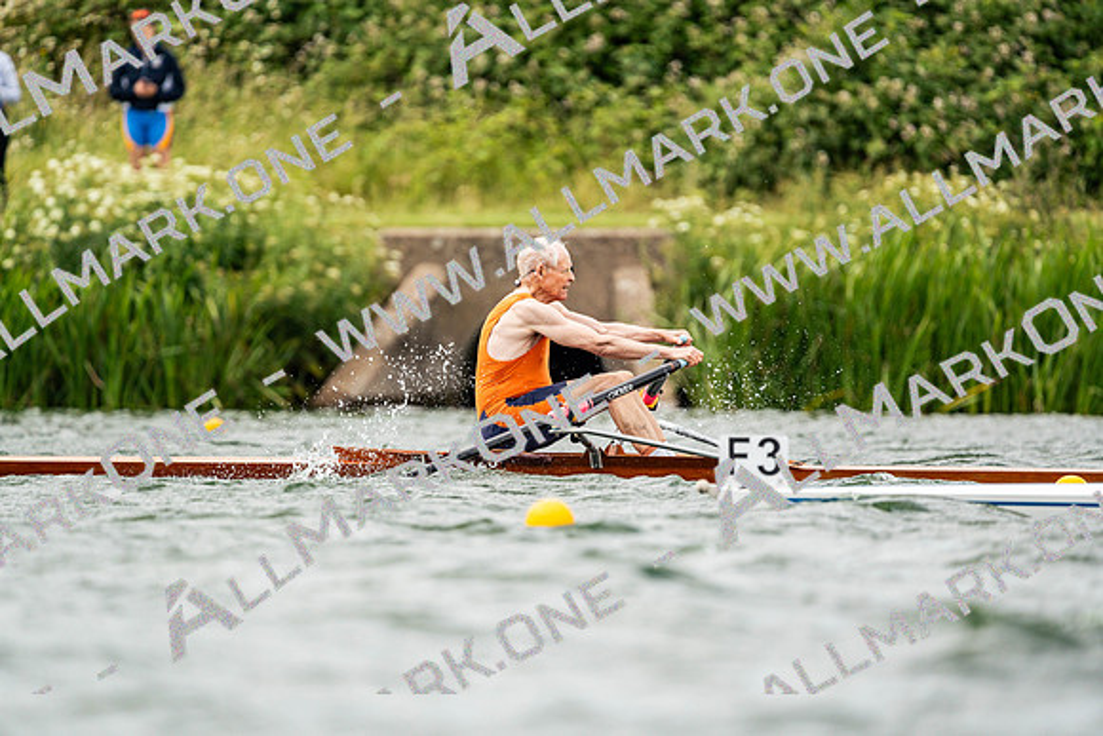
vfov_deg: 2.3
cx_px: 552
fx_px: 18387
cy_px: 368
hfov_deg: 3.4
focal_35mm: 600
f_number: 6.3
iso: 500
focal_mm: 600
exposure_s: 1/2000
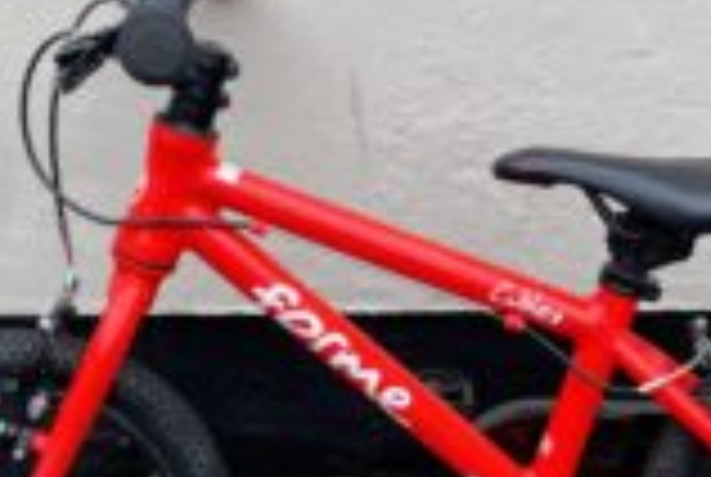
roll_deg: +1.7
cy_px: 243
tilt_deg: -18.3
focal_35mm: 82
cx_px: 423
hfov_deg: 24.7
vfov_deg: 16.7
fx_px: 1623
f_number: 1.6
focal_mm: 4.2
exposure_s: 1/121
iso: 50
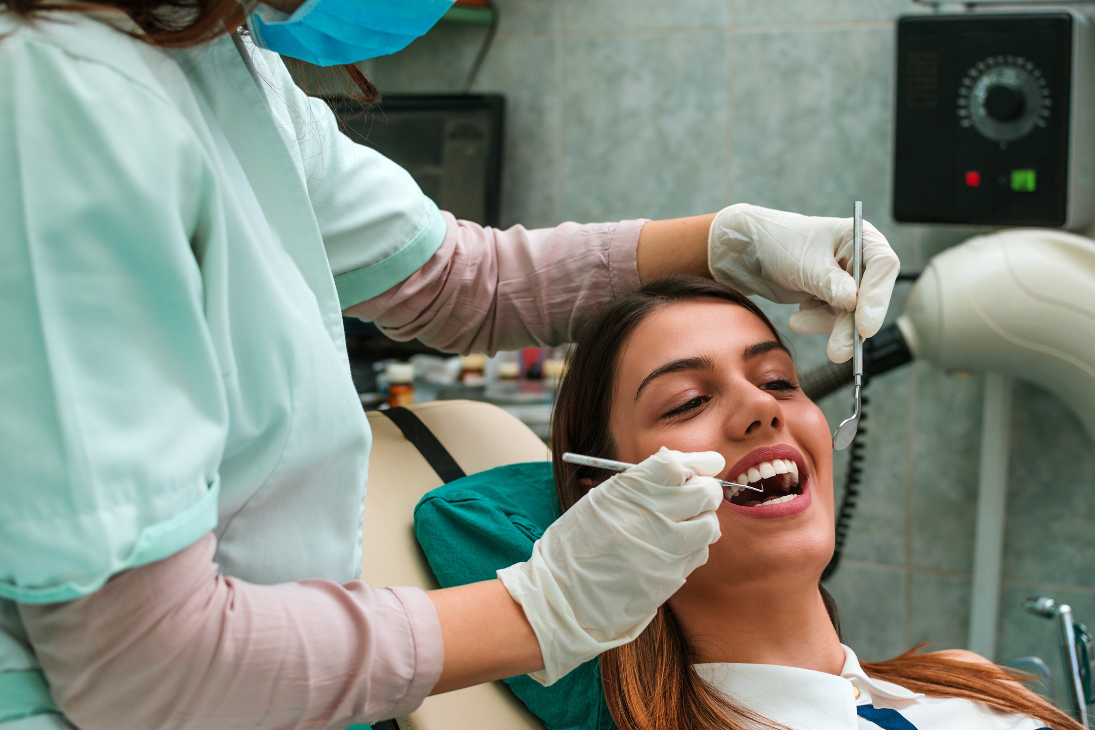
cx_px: 556
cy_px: 371
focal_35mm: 54
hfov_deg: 37.2
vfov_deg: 25.3
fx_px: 1627
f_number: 2.8
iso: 100
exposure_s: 1/200
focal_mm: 35
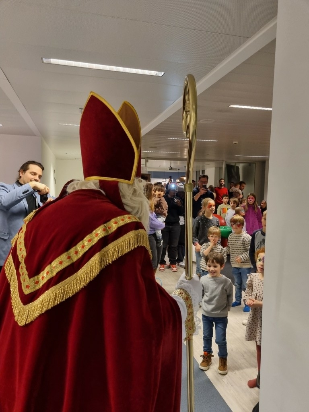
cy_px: 206
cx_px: 154
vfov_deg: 67.3
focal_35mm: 26
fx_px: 309
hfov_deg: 53.1
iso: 200
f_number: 1.8
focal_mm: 5.4
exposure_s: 1/50
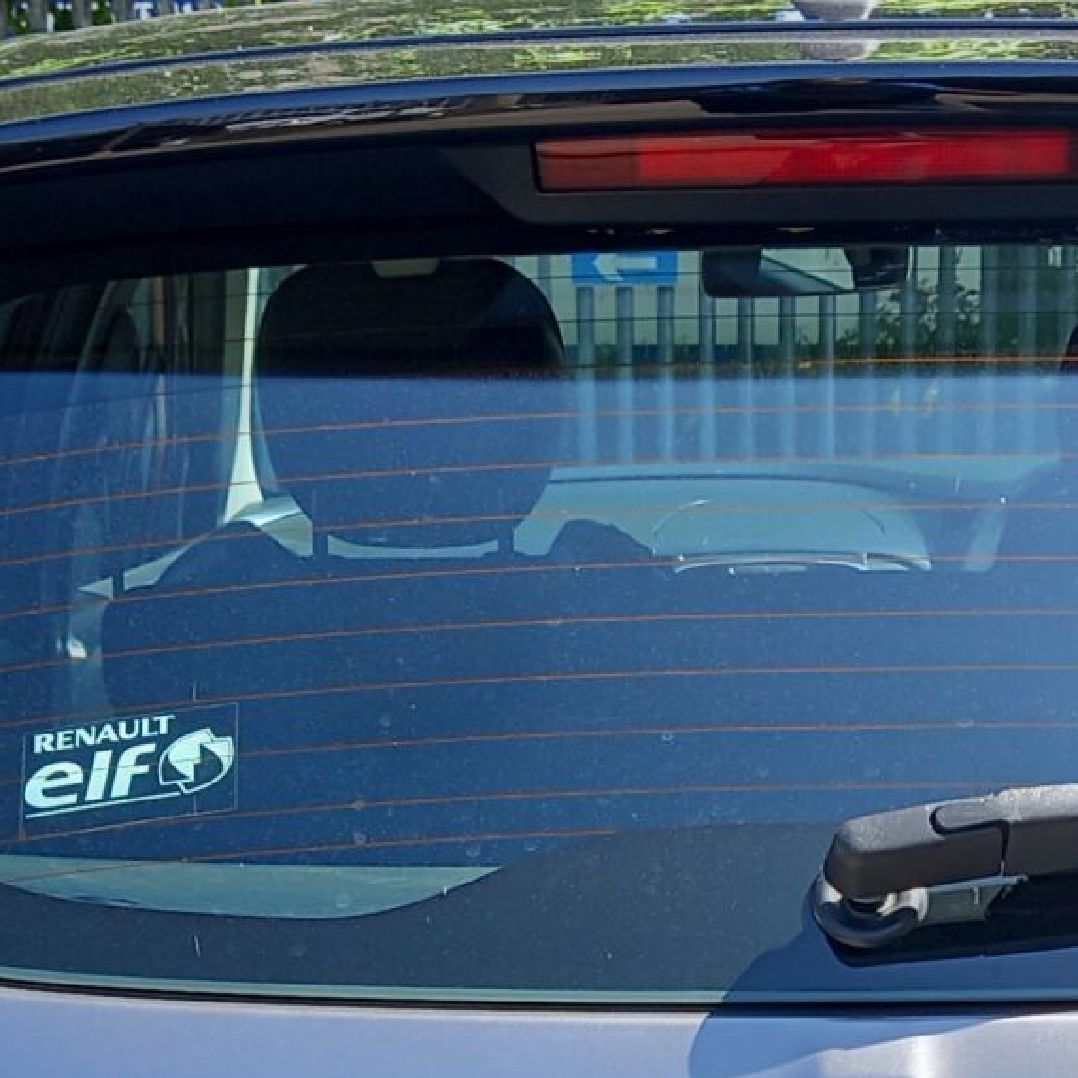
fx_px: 3488
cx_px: 693
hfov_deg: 17.5
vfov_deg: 16.9
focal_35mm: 99
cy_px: 1263
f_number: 2
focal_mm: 4.6
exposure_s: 1/164
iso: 25
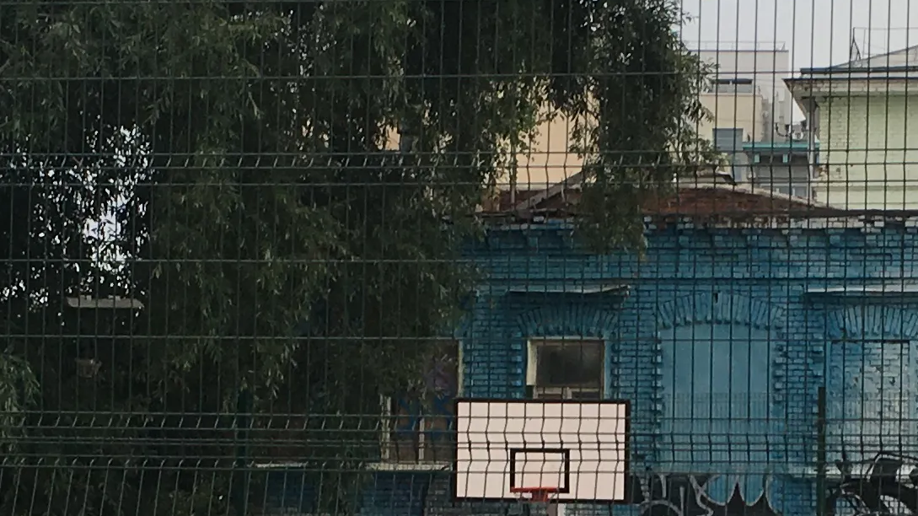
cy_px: 549
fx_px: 2847
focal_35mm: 117
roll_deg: -0.9
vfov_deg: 10.2
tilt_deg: +1.7
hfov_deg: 18.2
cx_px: 661
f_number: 2.2
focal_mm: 4.15
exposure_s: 1/158
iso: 25
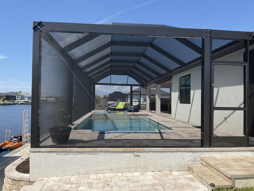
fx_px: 213
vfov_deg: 48.2
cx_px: 127
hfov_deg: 61.7
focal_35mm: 29
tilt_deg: +1.0
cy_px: 96
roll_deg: -1.1
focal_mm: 3
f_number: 1.8
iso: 20
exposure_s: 1/2227
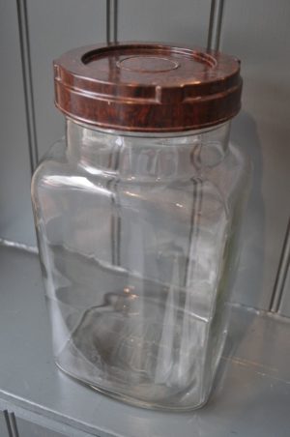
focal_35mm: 39
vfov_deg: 49.6
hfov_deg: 34.1
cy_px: 218
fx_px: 473
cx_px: 145
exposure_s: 1/60
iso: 640
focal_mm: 26
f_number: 4.2
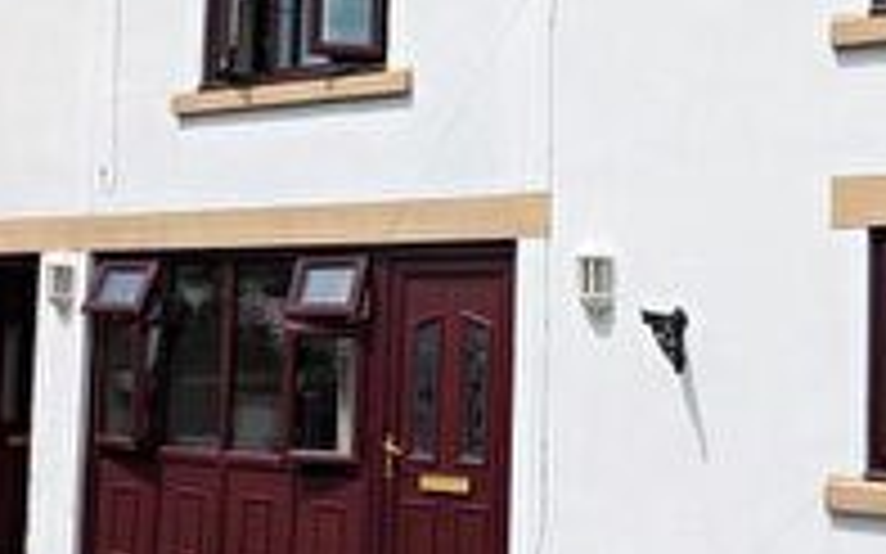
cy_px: 277
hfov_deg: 43.8
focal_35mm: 45
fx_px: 1086
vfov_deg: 28.6
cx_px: 582
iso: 79
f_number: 1.7
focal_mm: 2.02
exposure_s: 1/3906
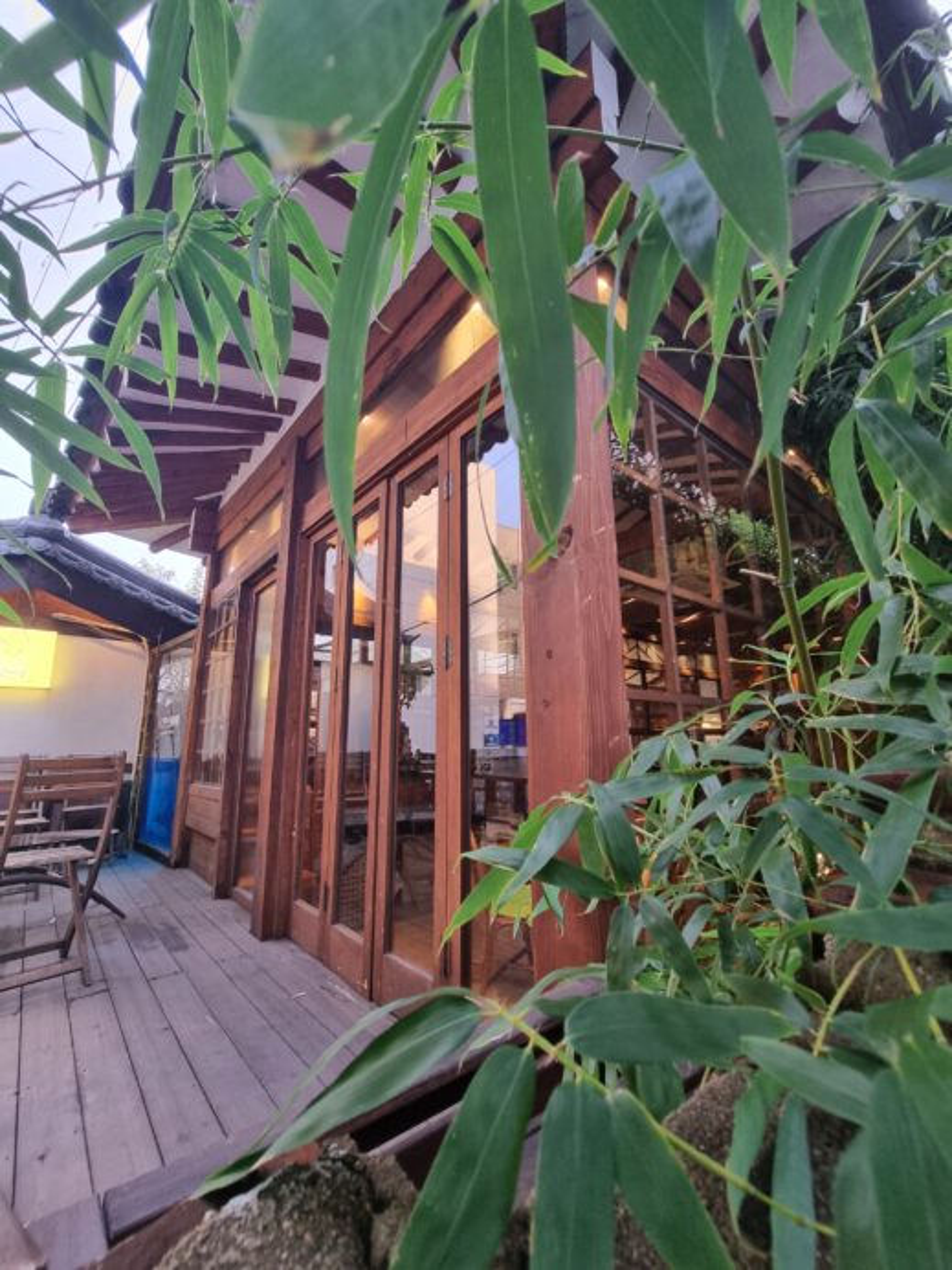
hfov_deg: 89.9
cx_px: 476
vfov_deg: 106.2
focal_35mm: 13
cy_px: 635
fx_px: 477
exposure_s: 1/60
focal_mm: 2.2
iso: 250
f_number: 2.2
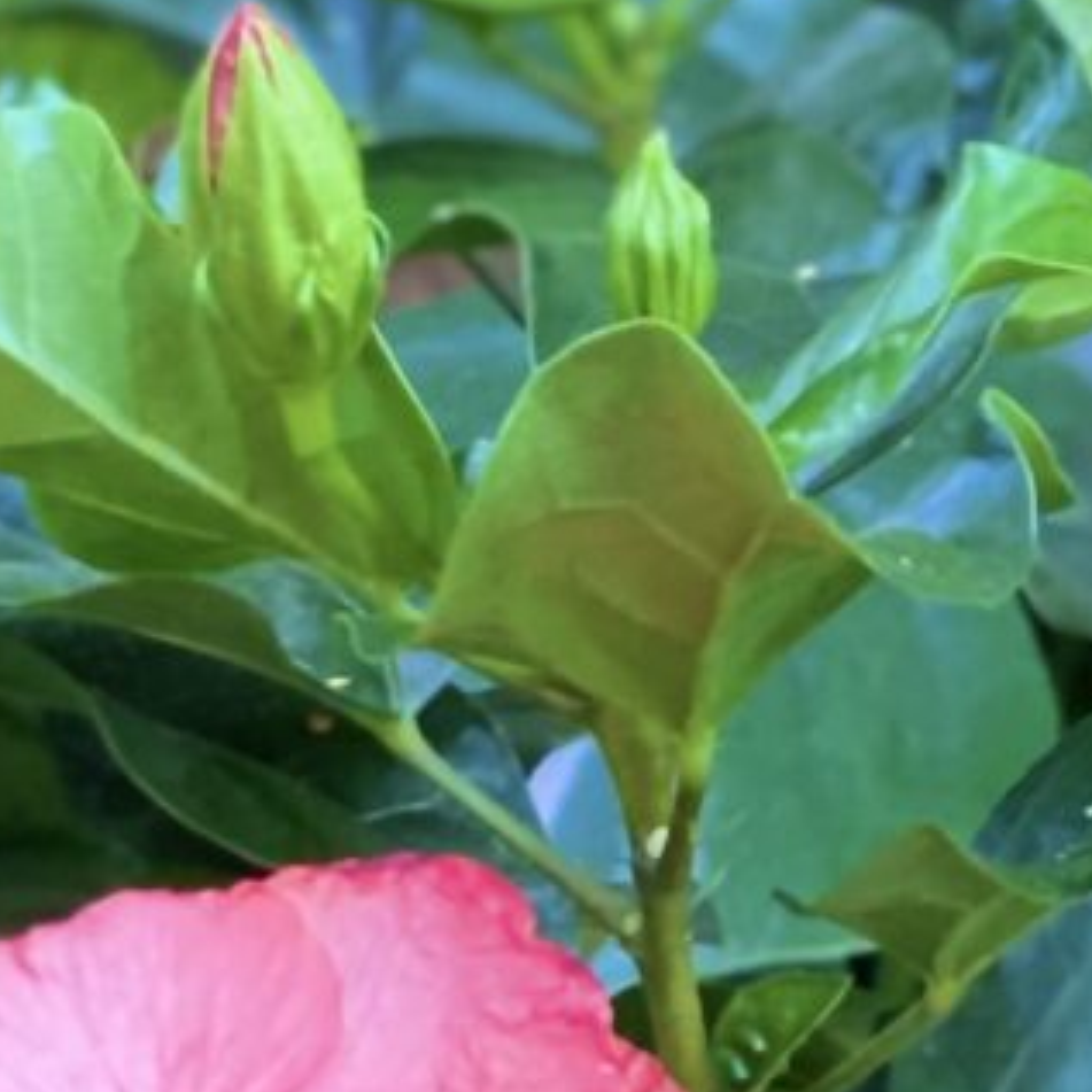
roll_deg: -1.3
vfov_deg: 11.8
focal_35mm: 146
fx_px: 5211
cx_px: 324
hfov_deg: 11.9
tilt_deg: -26.6
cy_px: 1188
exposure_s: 1/79
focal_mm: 6
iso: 250
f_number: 2
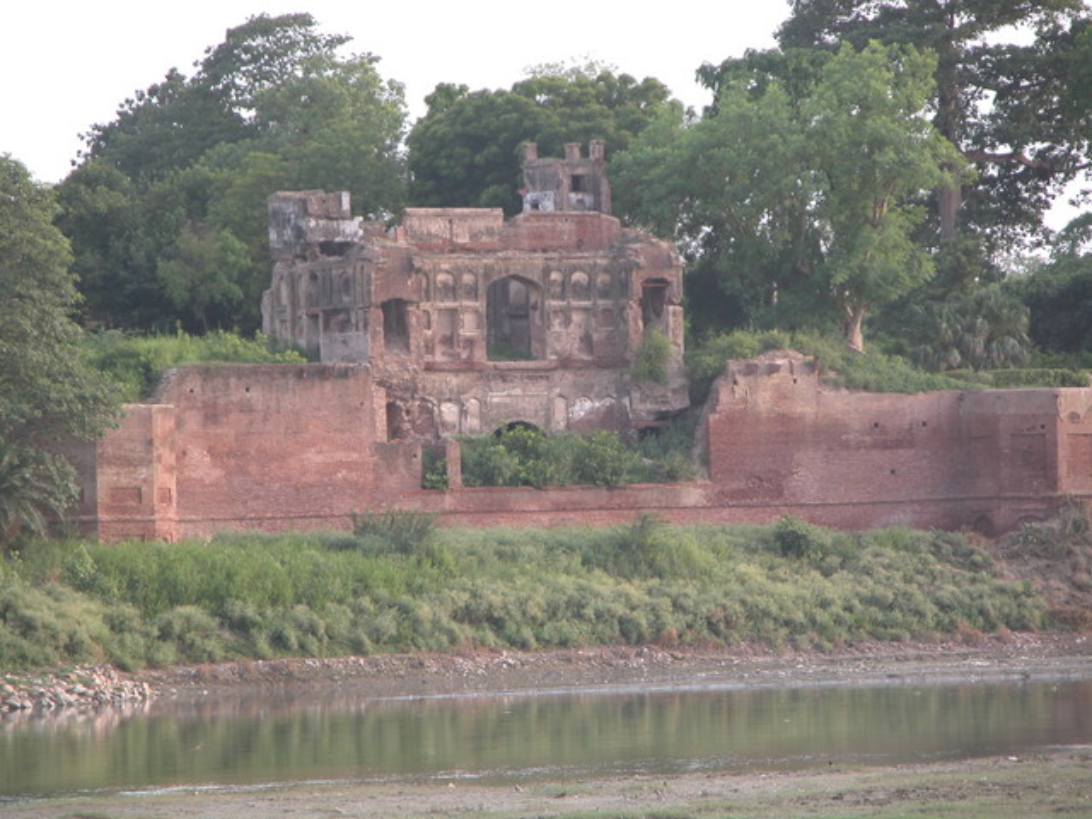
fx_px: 8391
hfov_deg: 7.4
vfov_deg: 5.6
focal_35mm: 266
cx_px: 546
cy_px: 410
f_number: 4.2
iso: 100
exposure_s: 1/83.3
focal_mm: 67.7
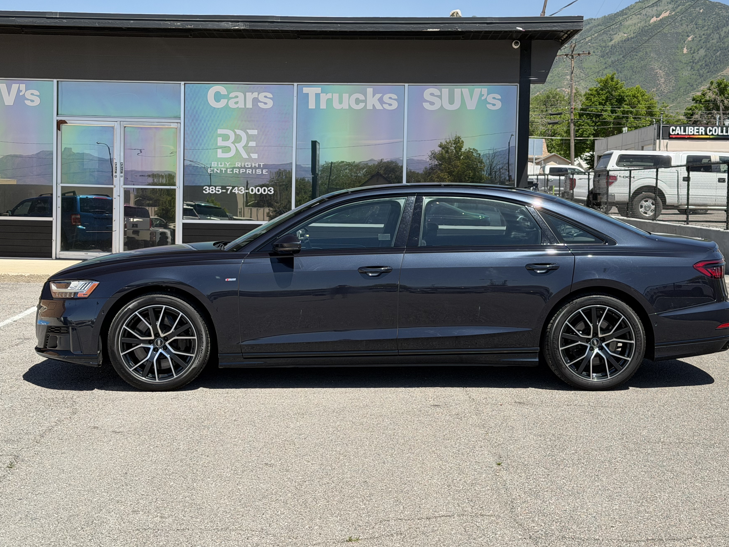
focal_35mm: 55
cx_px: 376
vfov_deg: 26.5
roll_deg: -1.1
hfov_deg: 34.9
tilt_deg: -1.9
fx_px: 1158
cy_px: 244
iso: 64
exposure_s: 1/1133
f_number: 1.78
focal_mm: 6.76
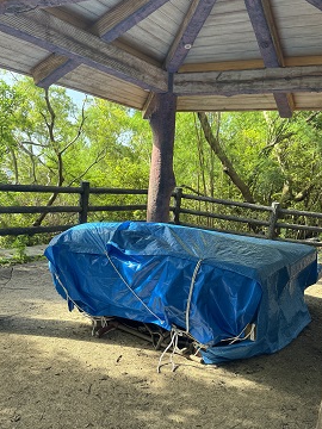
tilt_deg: -9.0
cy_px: 228
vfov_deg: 56.8
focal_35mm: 32
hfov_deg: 44.1
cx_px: 173
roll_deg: -6.7
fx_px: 397
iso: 80
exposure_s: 1/345
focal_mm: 6.76
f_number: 1.78
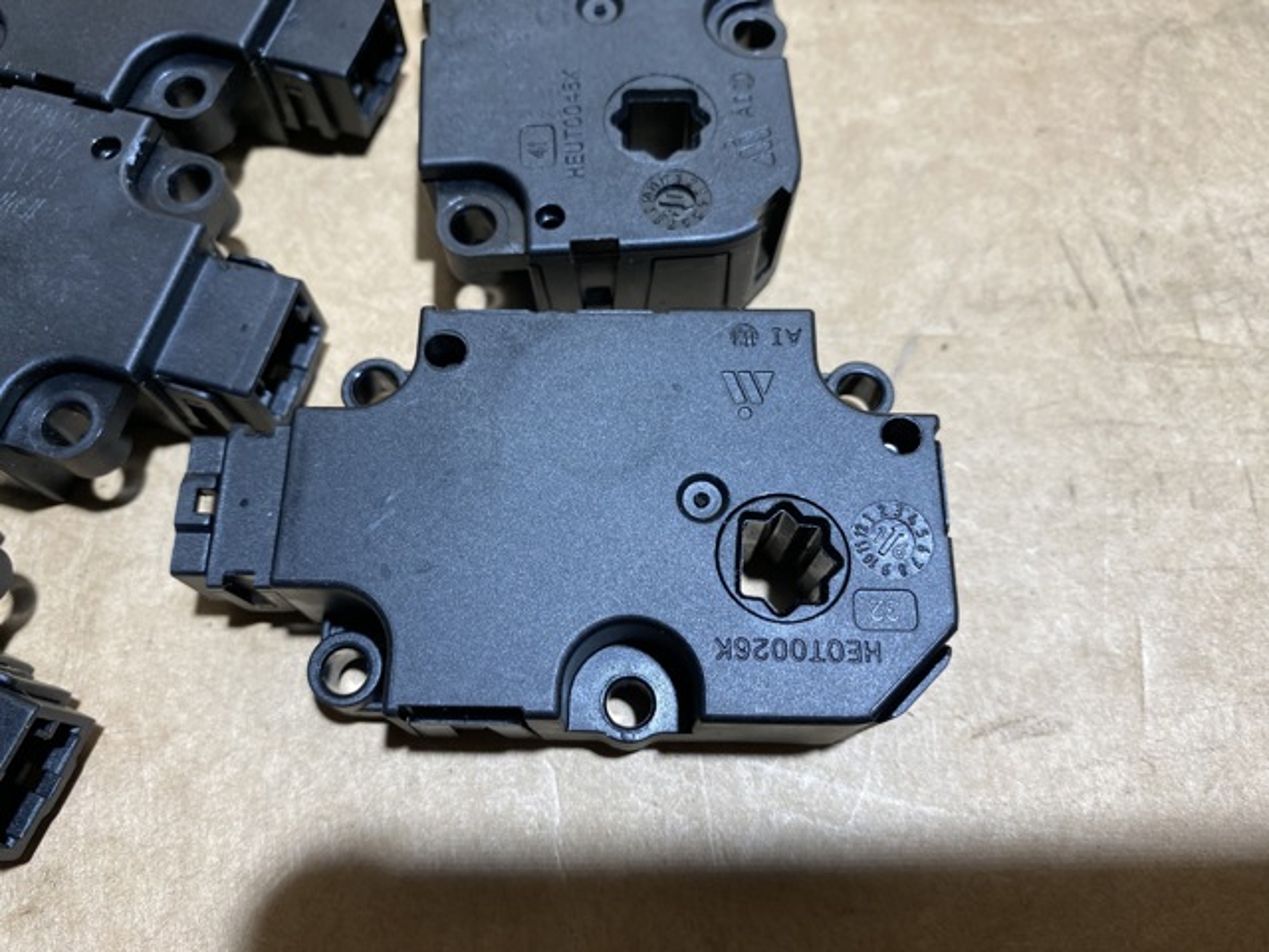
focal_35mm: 25
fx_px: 916
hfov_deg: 69.4
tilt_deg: -69.9
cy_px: 476
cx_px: 634
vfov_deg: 54.9
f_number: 1.8
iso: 125
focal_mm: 4.25
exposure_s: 1/100
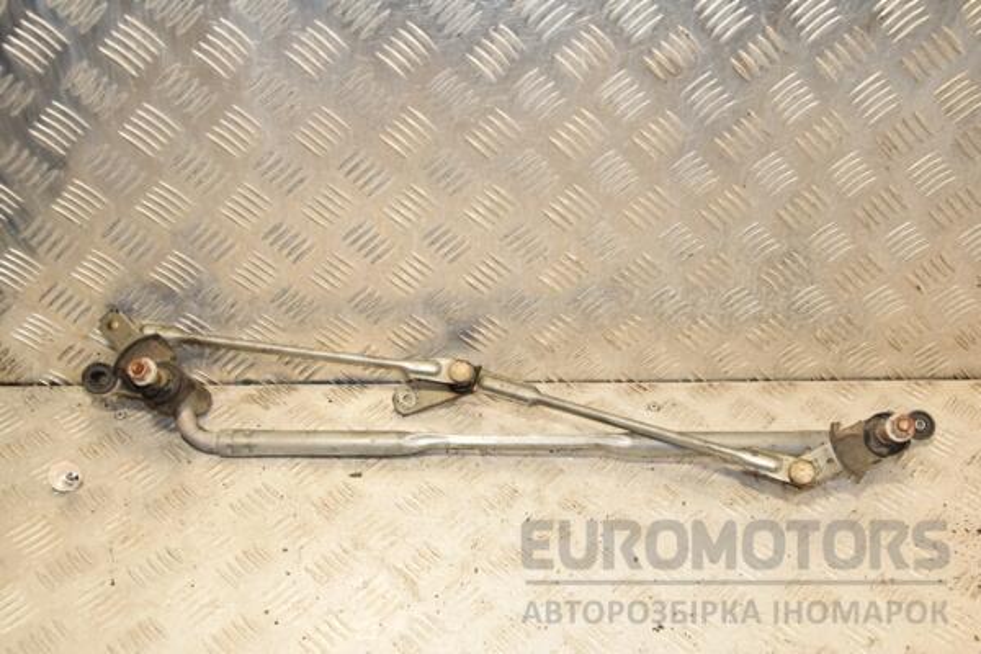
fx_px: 1063
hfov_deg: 49.6
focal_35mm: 39
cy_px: 327
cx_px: 490
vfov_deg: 34.2
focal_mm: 26
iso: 800
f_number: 7.1
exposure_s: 1/200
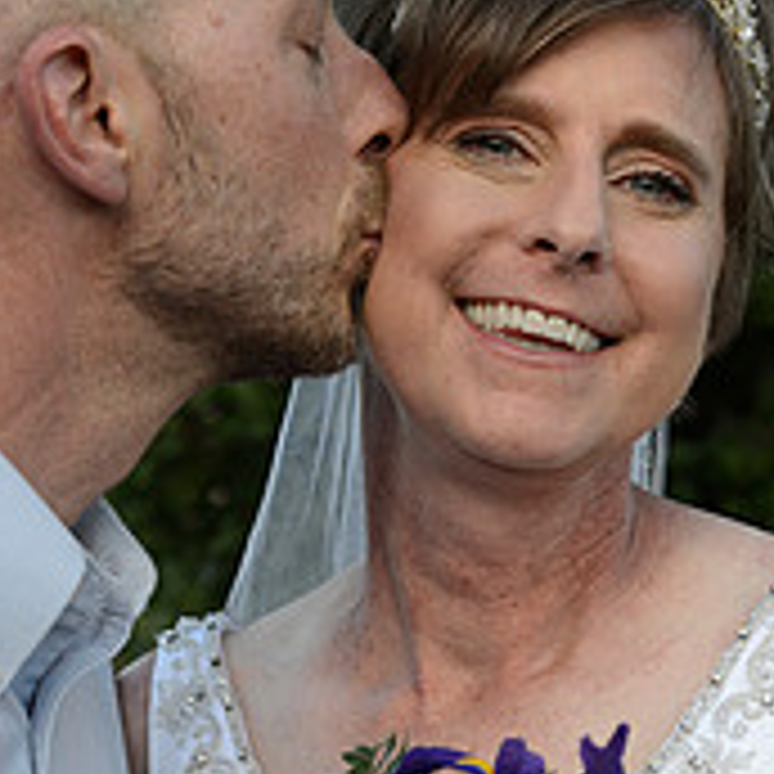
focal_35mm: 111
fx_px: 2808
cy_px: 536
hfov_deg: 15.7
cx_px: 508
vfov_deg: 15.7
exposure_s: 1/250
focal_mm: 50
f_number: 5.6
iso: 400
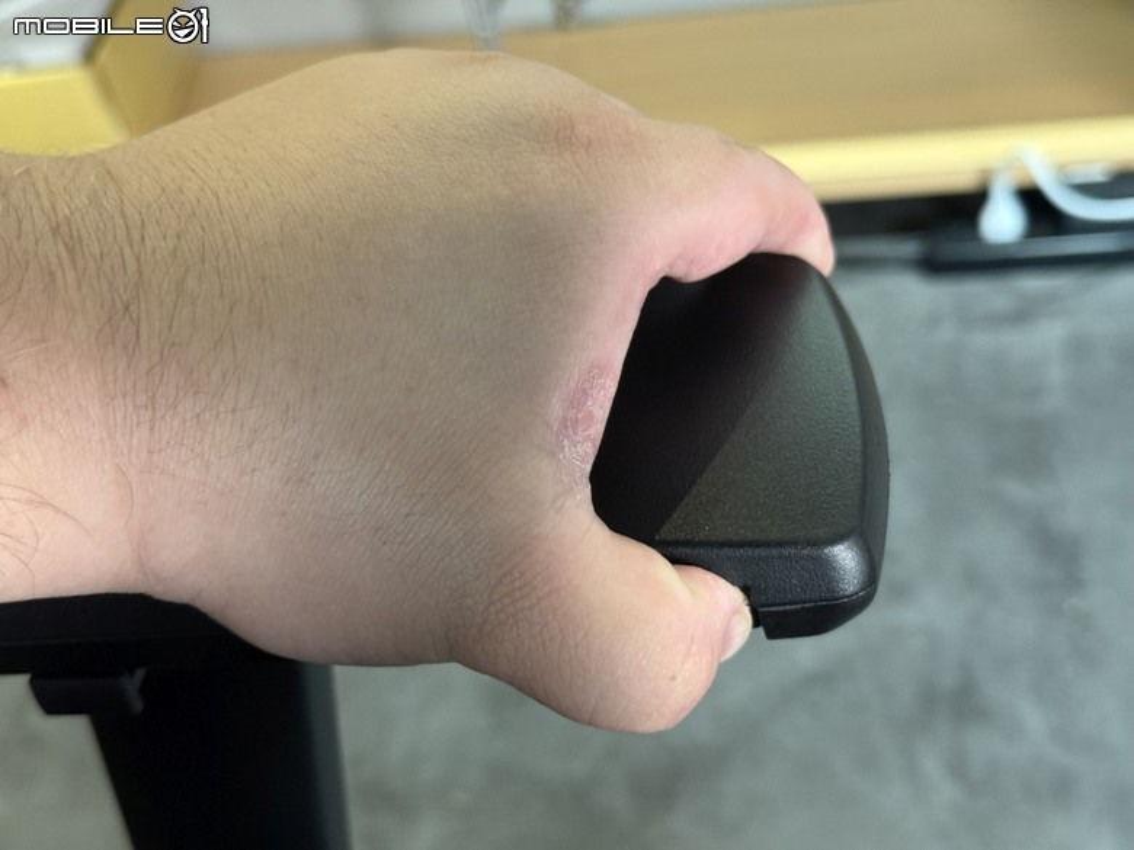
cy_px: 425
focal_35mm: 48
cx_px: 567
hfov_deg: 39.7
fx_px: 1572
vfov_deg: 30.3
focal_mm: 6.76
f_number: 1.78
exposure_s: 1/40
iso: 320
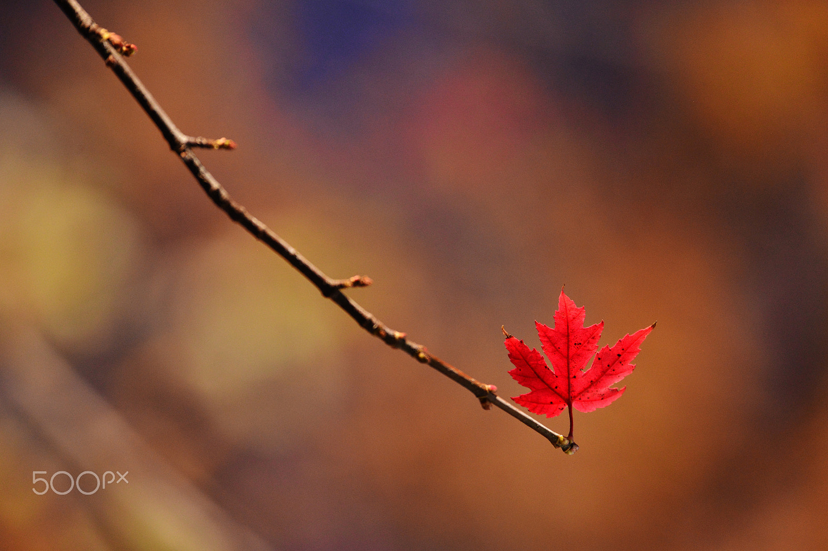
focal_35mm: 400
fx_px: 9195
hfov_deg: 5.2
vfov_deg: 3.4
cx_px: 414
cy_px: 276
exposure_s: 1/1600
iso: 2000
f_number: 5.6
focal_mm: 400
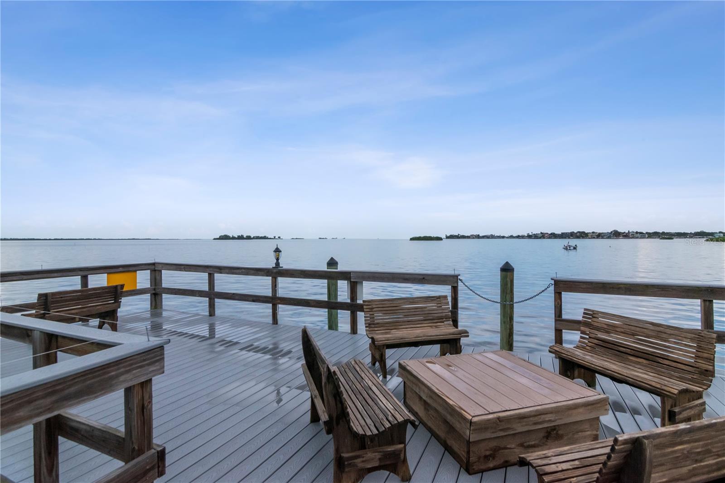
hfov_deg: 95.0
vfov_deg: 72.0
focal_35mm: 16
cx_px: 362
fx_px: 332
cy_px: 242
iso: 800
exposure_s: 1/4000
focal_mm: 11
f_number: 7.1
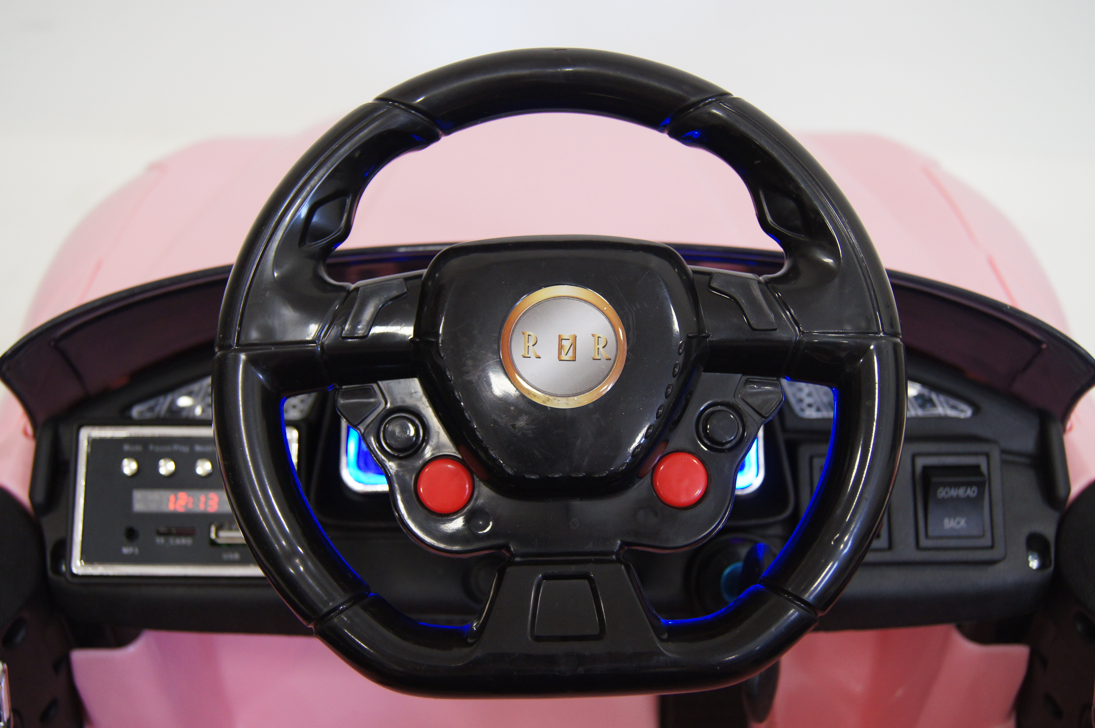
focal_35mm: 39
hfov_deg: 49.6
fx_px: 1185
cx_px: 548
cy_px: 364
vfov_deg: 34.1
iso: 1000
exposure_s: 1/50
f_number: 4.5
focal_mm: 26
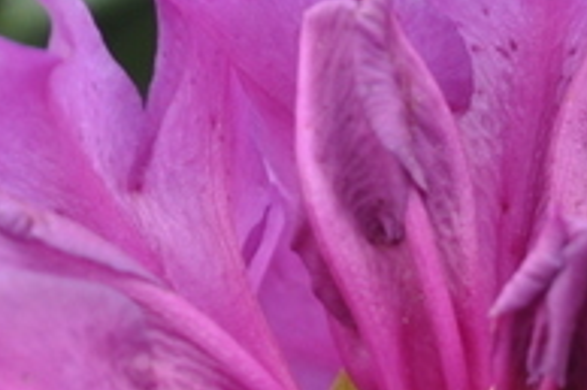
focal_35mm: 464
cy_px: 692
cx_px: 484
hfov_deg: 4.4
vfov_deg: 2.9
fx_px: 7560
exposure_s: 1/125
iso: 400
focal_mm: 75
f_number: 5.3
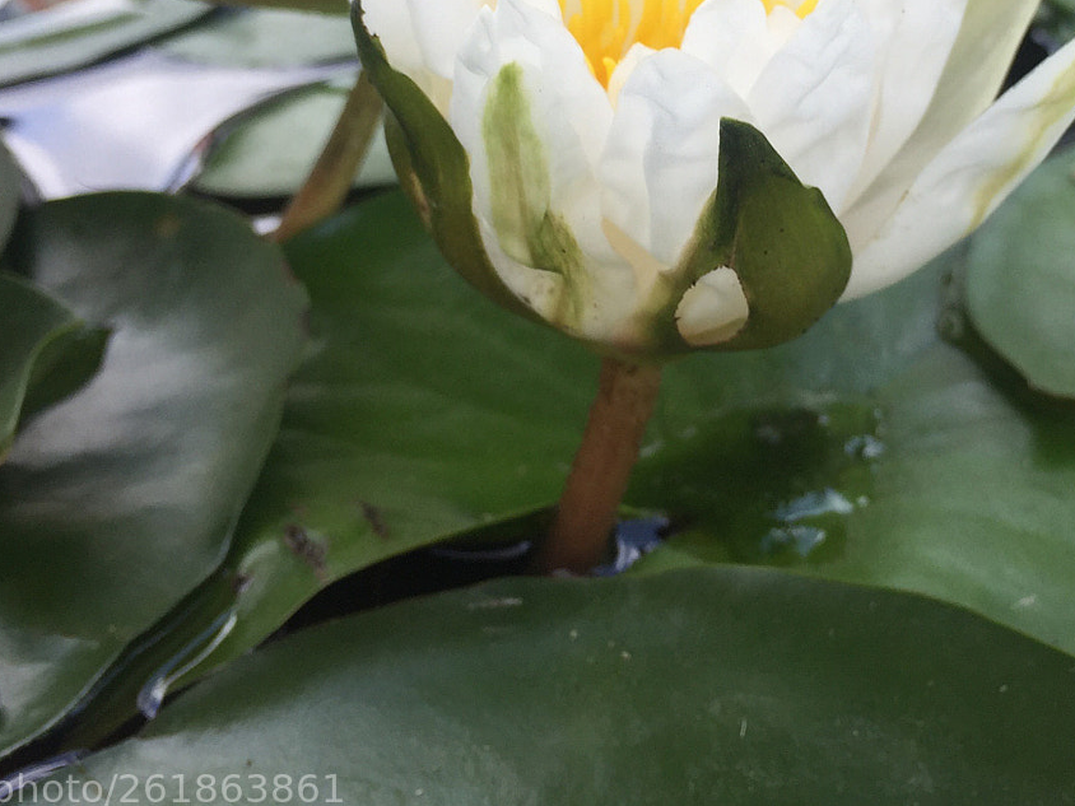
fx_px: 1708
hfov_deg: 34.7
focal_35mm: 55
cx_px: 697
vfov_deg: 25.9
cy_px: 125
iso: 32
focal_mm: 4.15
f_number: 2.2
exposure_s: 1/391
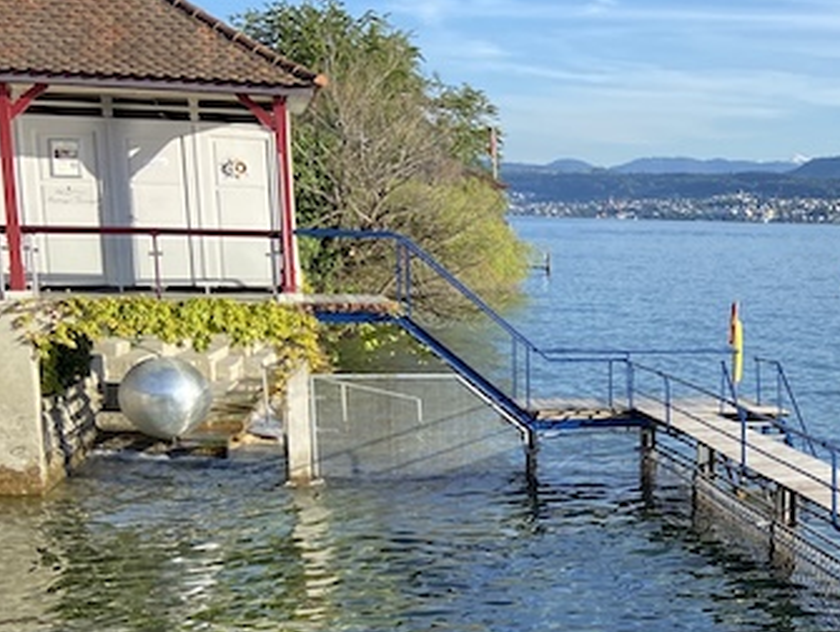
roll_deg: -1.4
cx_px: 873
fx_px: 1506
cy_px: 529
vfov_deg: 23.3
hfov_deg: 28.8
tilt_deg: -11.6
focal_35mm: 62
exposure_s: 1/1608
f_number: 1.8
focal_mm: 4.25
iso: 32
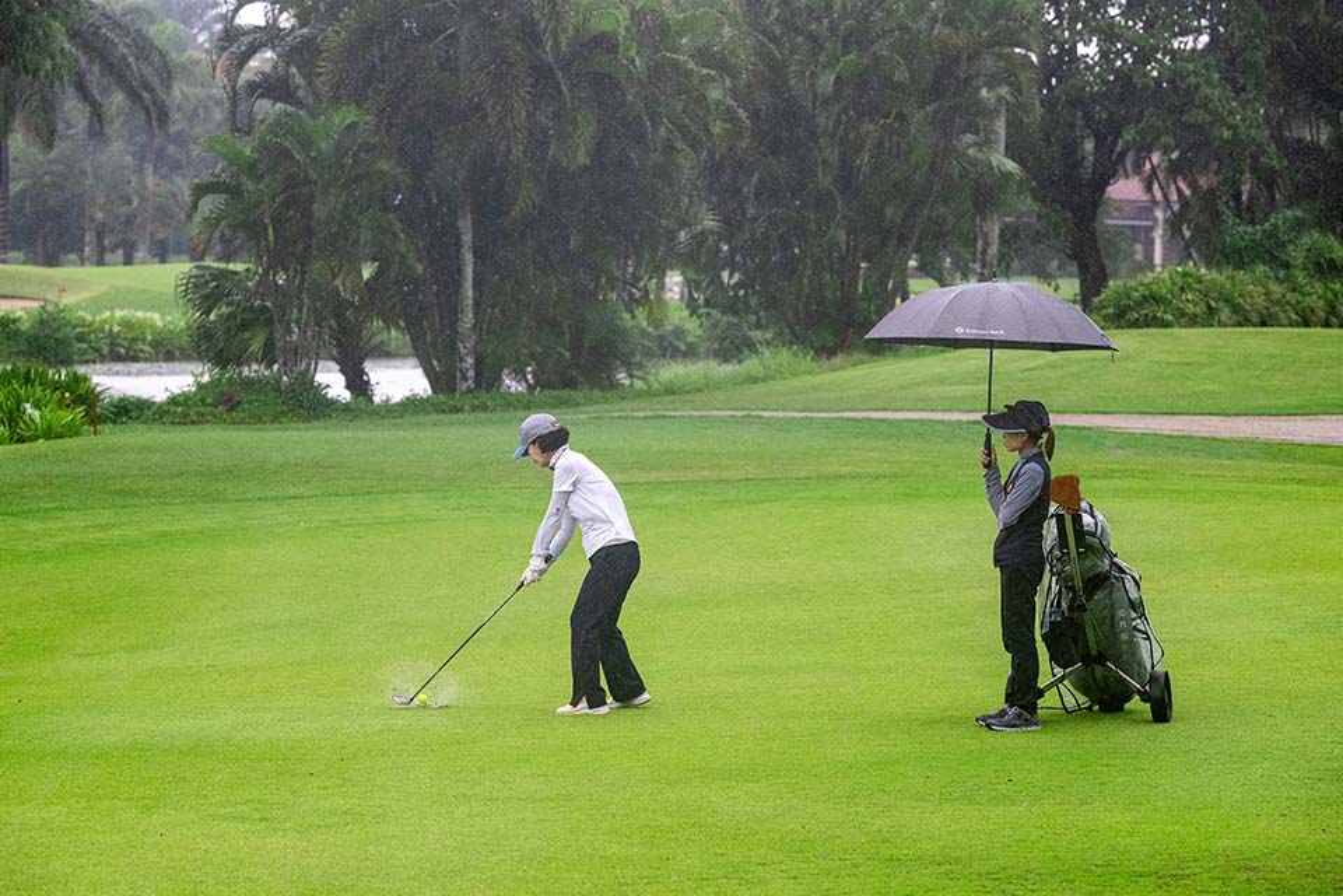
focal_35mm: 130
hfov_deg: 15.8
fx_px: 4849
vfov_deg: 10.5
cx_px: 672
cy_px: 448
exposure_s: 1/1250
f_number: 5.6
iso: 1600
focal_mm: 130
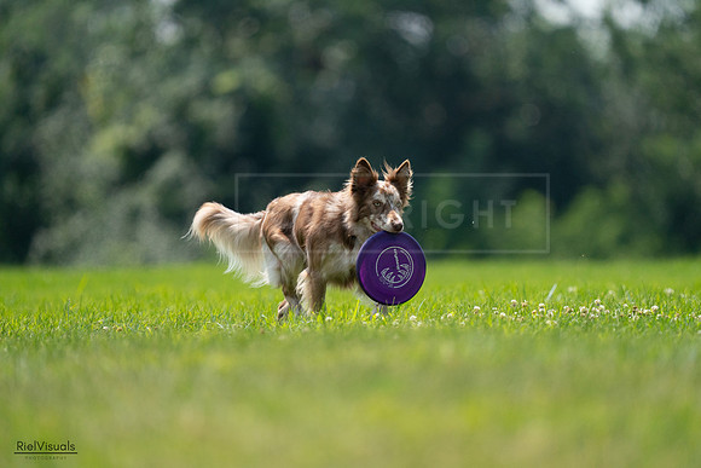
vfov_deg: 2.3
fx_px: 11686
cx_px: 350
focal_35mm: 600
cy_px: 234
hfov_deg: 3.4
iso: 1600
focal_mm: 600
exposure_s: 1/4000
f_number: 6.3
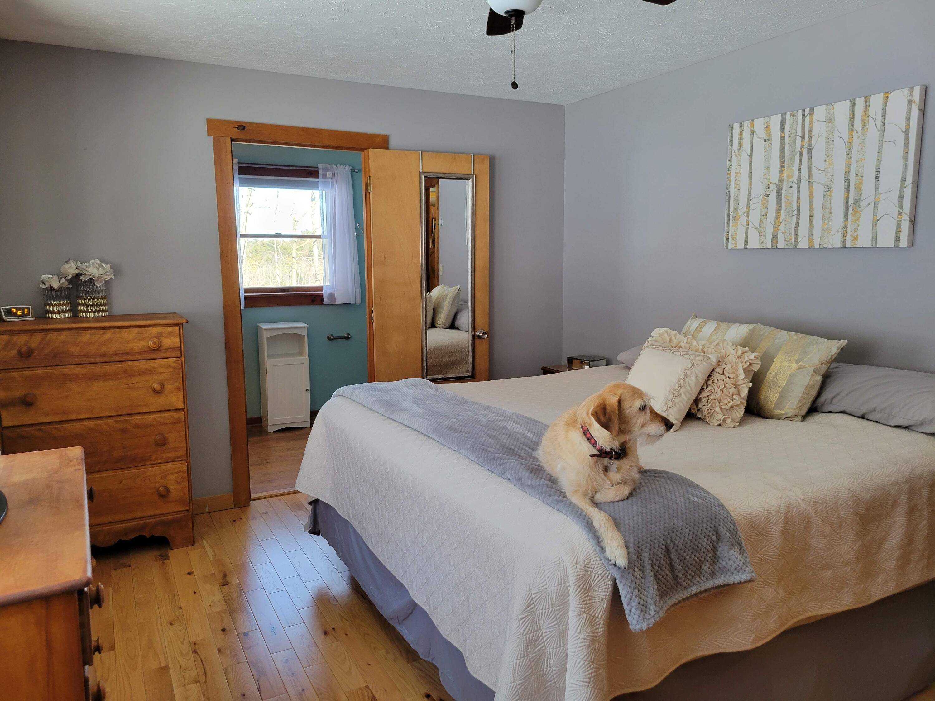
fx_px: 702
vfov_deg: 53.1
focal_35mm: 26
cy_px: 350
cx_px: 468
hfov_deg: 67.3
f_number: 1.8
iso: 160
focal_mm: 5.4
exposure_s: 1/120
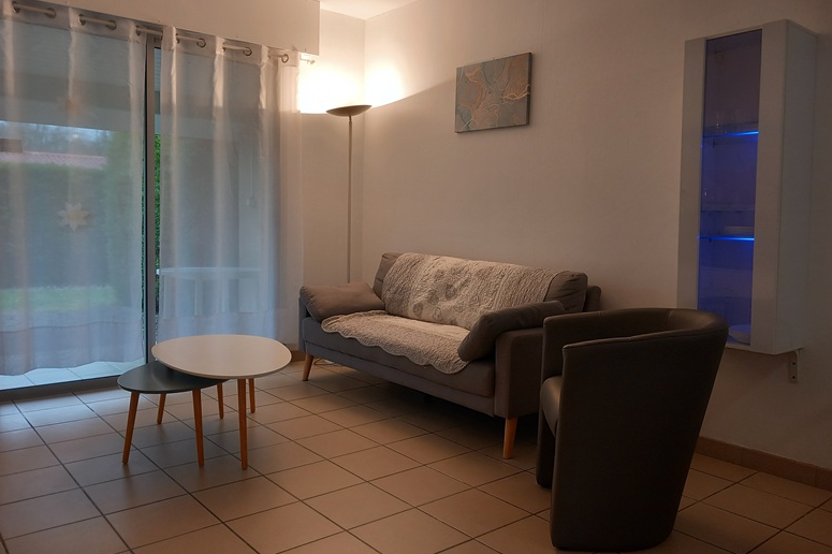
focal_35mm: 29
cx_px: 415
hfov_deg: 63.7
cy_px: 263
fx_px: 670
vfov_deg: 44.9
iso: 64
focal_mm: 4
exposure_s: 1/50
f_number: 1.8
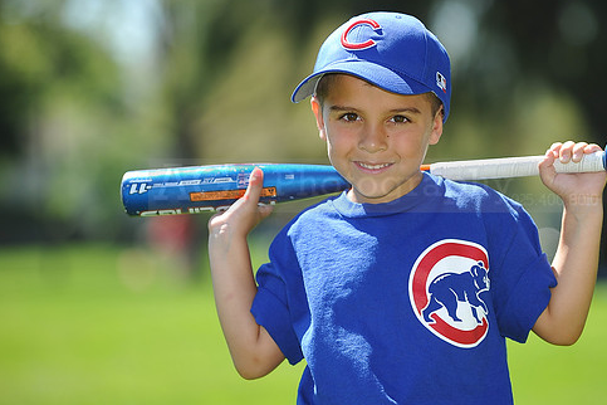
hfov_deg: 8.6
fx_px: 4046
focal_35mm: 240
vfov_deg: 5.7
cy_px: 175
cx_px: 359
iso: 200
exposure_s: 1/640
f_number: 4.5
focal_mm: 200
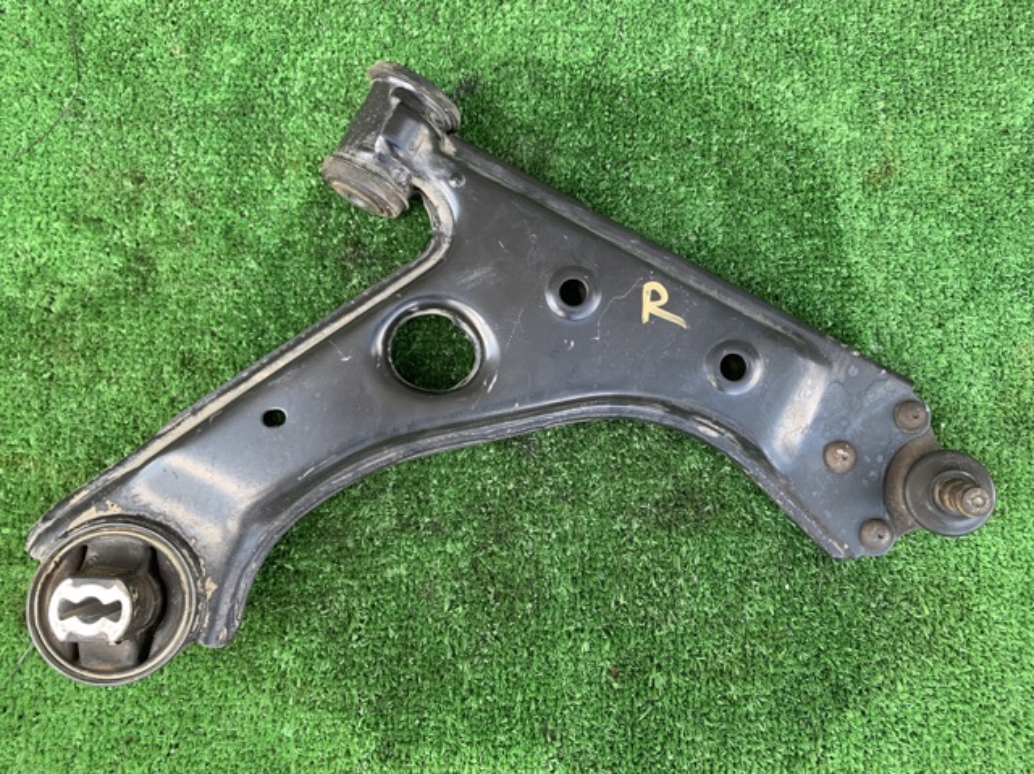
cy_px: 387
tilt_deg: -84.5
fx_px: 776
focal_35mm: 26
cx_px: 517
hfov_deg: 67.3
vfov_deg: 53.0
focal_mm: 4.25
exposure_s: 1/121
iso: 80
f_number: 1.8
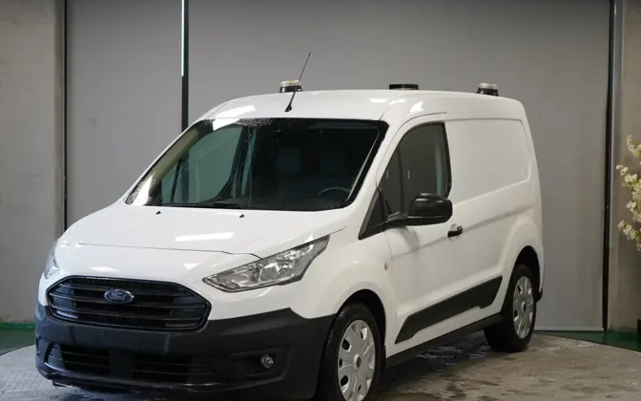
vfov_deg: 18.3
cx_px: 320
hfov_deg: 29.0
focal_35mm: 71
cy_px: 218
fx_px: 1240
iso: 2000
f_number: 5.6
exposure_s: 1/160
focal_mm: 65
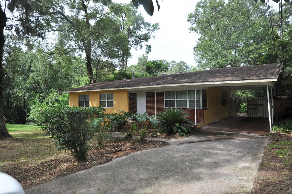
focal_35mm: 22
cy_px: 97
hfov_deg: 78.6
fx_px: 178
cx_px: 146
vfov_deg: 57.1
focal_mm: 22
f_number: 9
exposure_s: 1/160
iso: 200
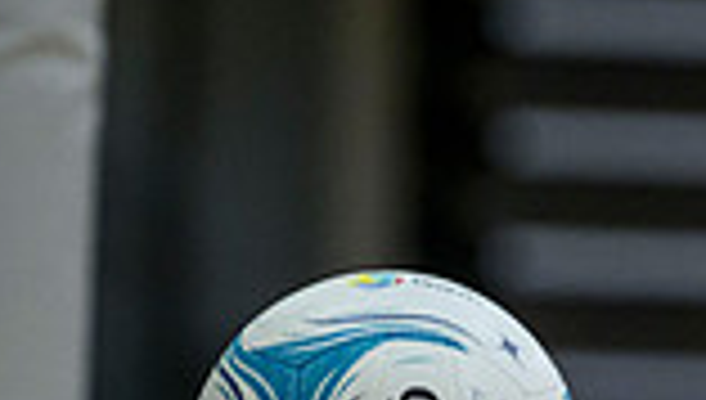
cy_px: 962
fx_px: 16861
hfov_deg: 2.4
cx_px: 761
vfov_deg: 1.4
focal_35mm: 899
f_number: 3.5
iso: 6400
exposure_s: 1/1000
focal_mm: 200
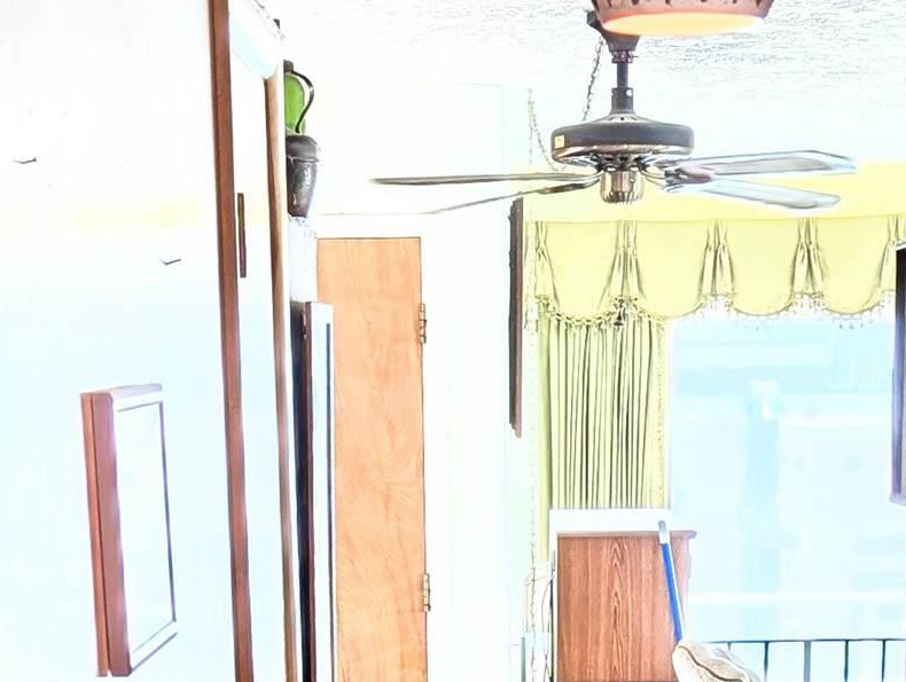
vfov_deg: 14.6
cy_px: 1091
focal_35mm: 93
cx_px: 502
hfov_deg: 21.0
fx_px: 2438
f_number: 1.68
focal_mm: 6.9
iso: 18
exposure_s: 1/181
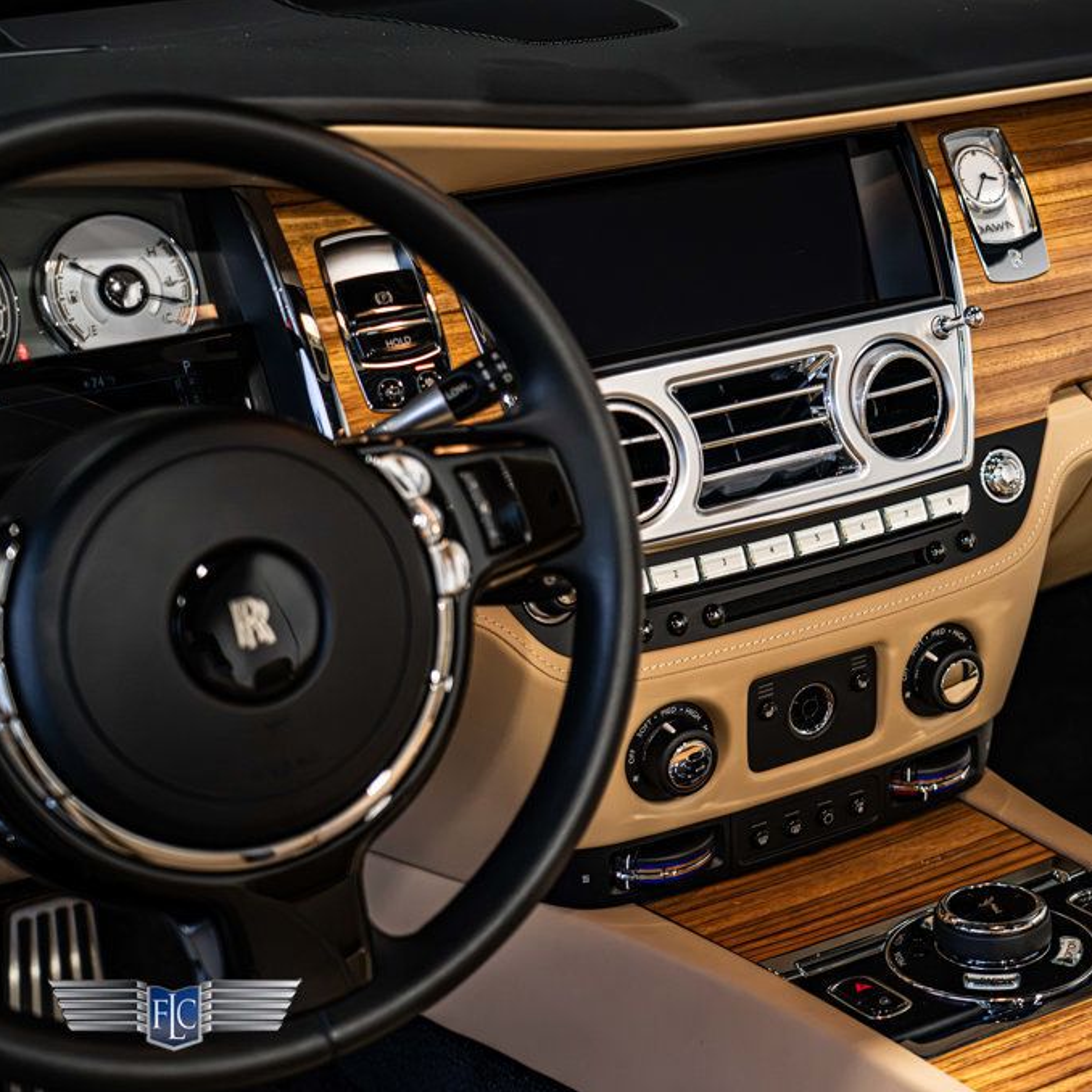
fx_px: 2748
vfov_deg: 22.5
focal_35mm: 77
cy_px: 547
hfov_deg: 22.3
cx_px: 809
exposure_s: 1/80
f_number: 4
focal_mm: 60
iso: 1250
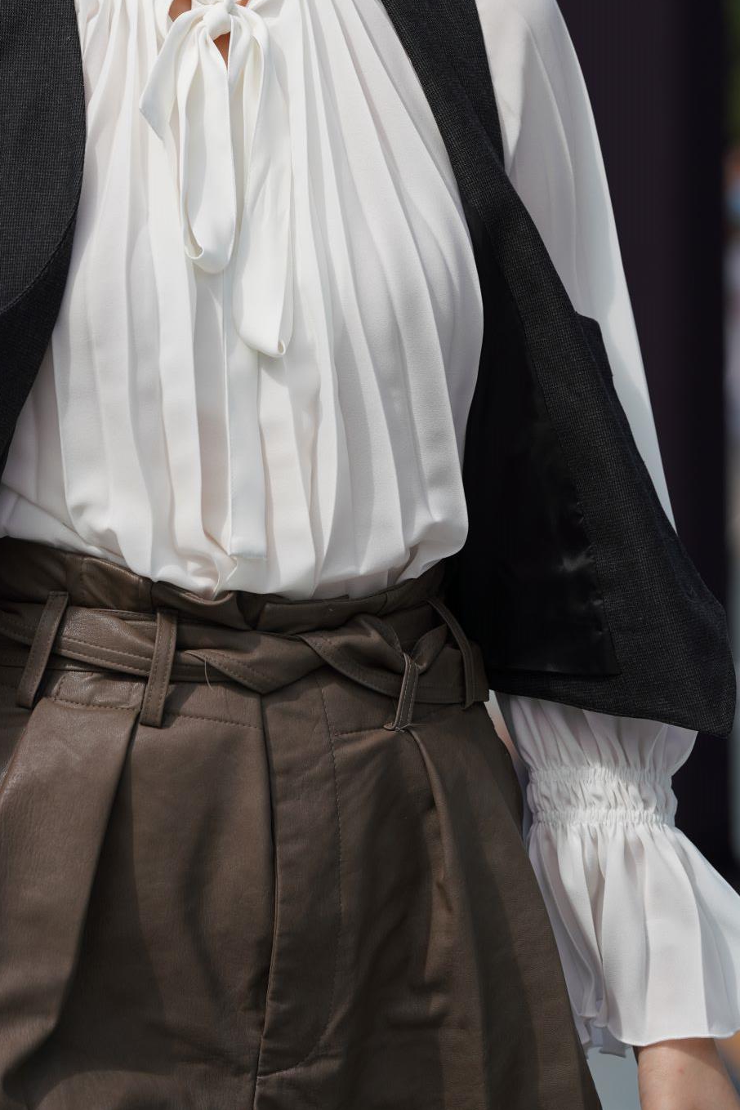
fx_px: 7307
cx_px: 240
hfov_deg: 5.8
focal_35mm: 237
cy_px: 238
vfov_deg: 8.7
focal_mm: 135
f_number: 5
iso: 100
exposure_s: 1/1000
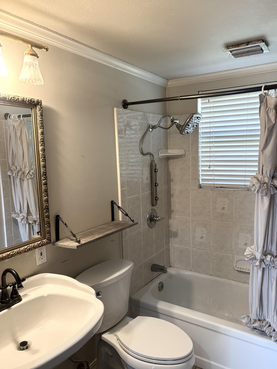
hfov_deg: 51.3
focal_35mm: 27
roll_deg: +1.2
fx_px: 288
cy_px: 190
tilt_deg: -7.8
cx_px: 142
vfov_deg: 65.3
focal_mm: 5.96
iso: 160
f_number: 1.6
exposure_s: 1/60
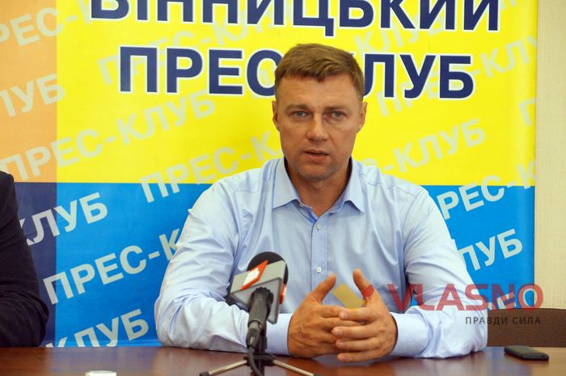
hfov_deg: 18.2
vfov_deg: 12.1
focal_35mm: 112
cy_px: 188
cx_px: 283
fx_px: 1767
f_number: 5.6
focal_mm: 75
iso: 1600
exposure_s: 1/160
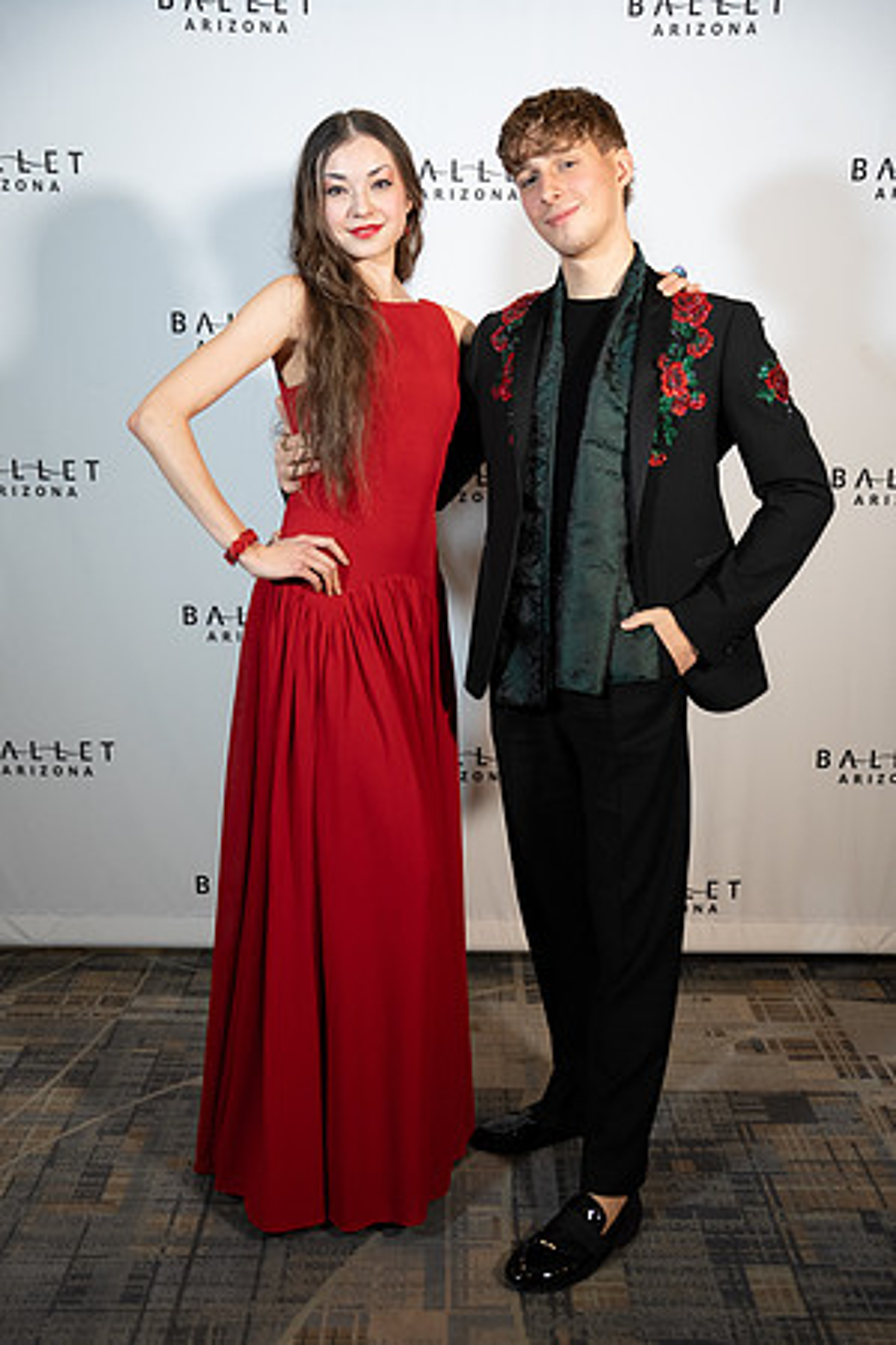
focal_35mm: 40
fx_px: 1475
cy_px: 672
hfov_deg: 33.8
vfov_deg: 49.0
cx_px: 448
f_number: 2.8
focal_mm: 39.5
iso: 1600
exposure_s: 1/200
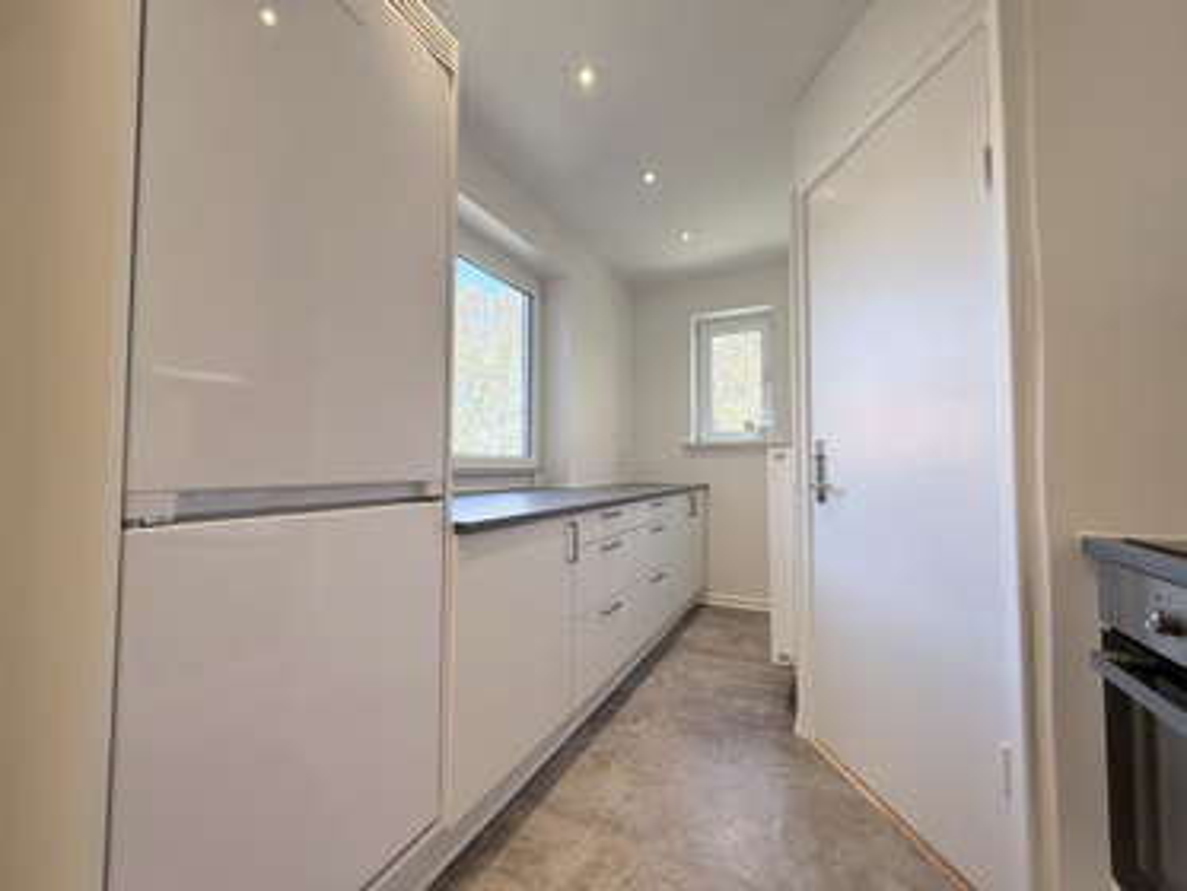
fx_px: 480
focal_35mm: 14
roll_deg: -0.6
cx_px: 594
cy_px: 446
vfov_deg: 85.7
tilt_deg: +3.1
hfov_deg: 102.0
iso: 64
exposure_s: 1/103
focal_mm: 2.22
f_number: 2.2
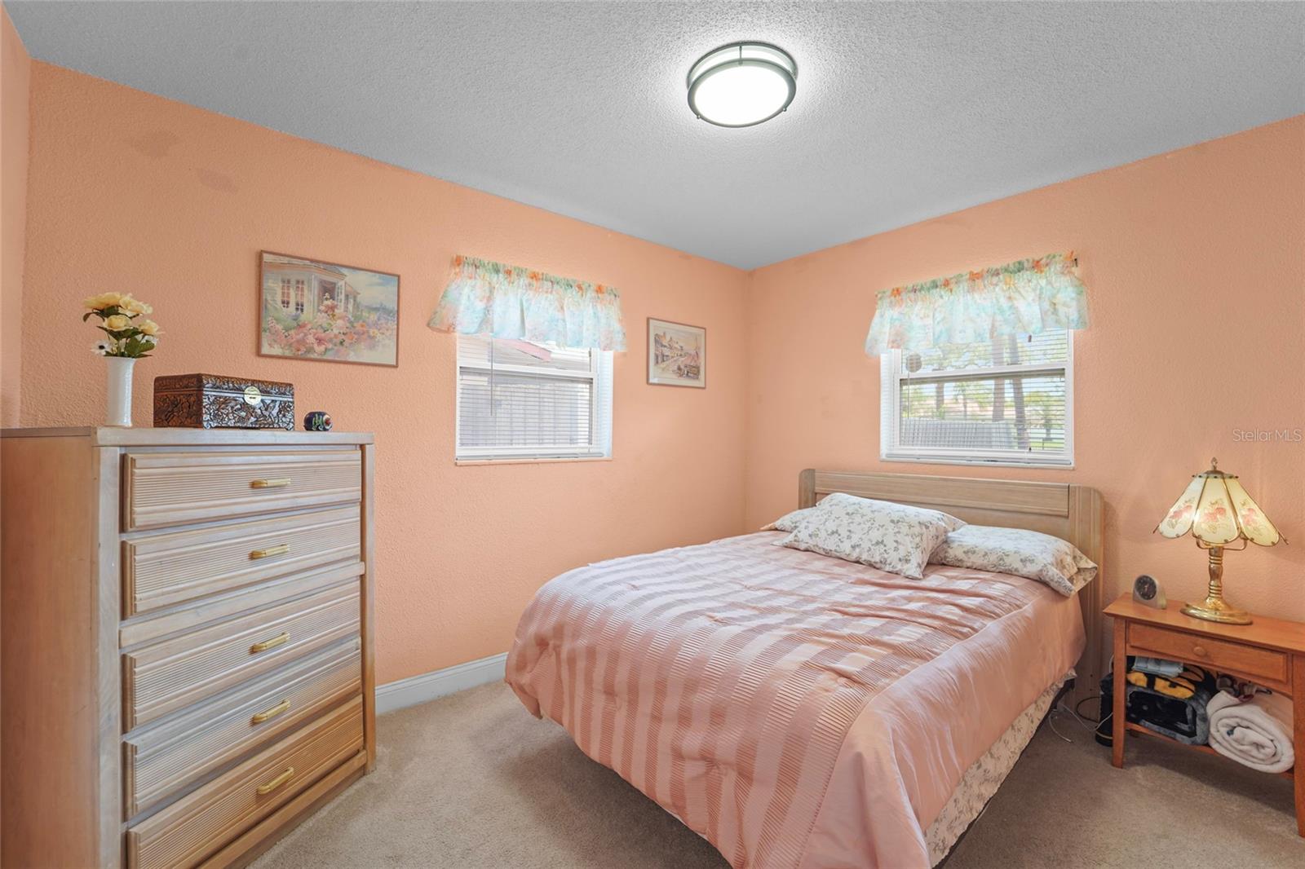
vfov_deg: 81.2
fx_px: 507
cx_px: 652
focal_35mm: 14
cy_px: 434
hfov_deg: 104.3
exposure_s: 1/6
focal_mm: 14
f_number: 8
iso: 200
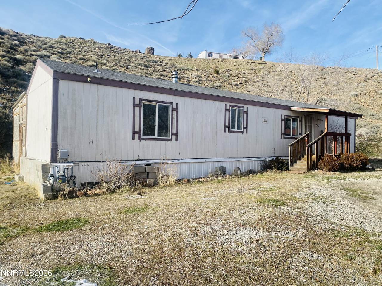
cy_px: 143
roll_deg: -0.7
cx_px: 191
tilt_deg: -0.8
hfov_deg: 67.3
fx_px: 287
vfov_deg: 53.1
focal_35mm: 26
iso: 32
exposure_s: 1/2315
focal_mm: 4.25
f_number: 1.8
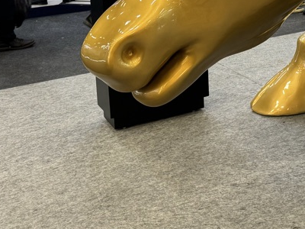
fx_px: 634
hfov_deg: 23.5
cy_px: -46
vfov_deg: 19.3
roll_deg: -0.3
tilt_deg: -7.7
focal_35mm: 72
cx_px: 409
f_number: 1.78
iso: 160
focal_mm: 6.76
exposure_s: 1/60
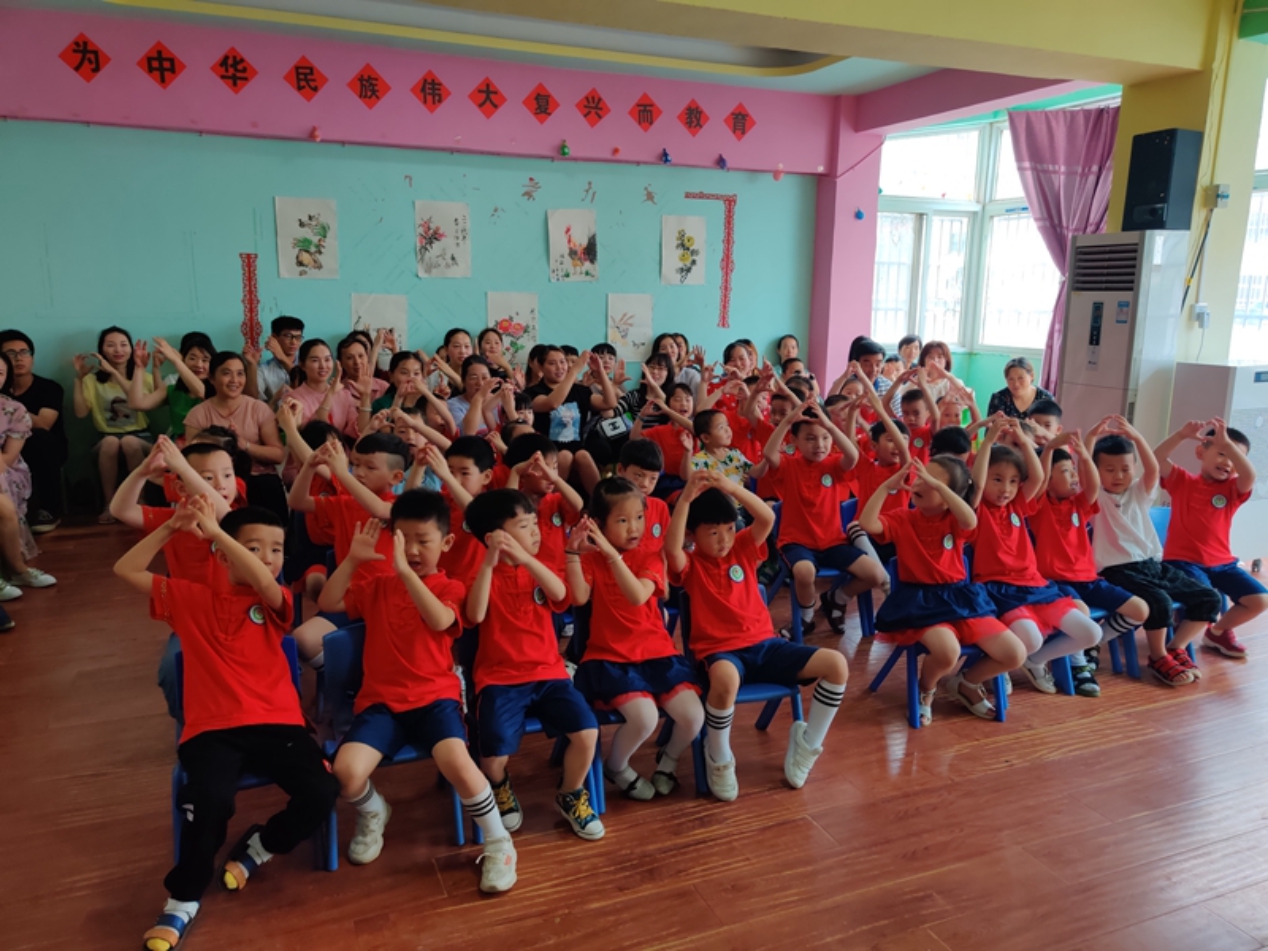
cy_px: 476
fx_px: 989
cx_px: 634
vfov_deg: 51.4
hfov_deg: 65.3
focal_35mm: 27
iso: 200
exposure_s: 1/50
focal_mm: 4.75
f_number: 1.65
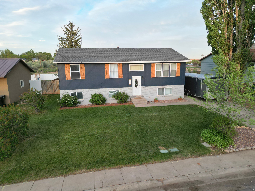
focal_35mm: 24
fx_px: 177
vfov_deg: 56.8
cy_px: 96
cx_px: 128
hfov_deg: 71.6
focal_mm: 6.72
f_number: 1.7
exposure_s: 1/350
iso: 100
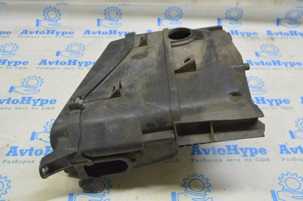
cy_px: 100
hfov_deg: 45.0
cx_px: 152
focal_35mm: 44
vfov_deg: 30.8
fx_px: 366
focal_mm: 29
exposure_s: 1/20
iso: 400
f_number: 5.6
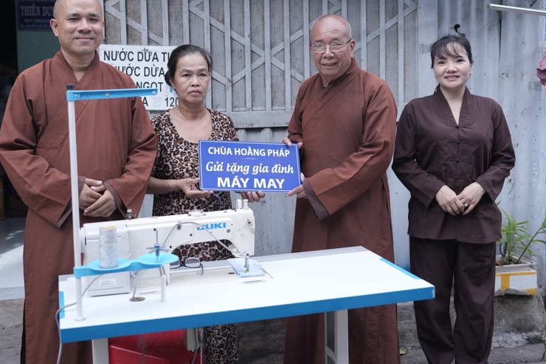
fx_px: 728
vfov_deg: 28.0
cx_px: 244
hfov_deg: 41.1
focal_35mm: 48
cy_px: 142
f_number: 2.8
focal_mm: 39
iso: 250
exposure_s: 1/640
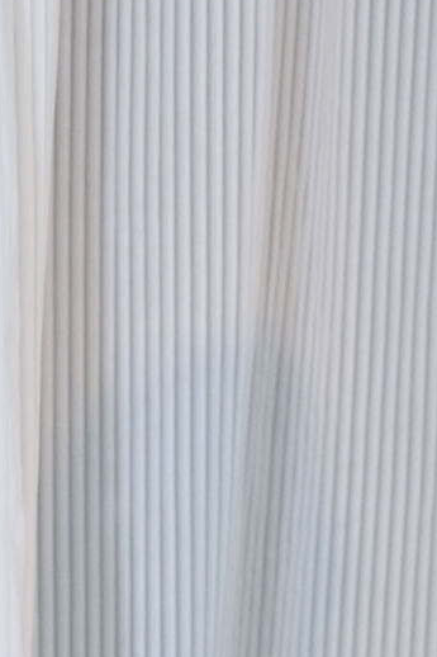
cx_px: 565
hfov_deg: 6.2
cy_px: 1309
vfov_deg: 8.9
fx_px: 3990
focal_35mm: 219
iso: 1800
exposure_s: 1/100
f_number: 3.2
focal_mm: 42
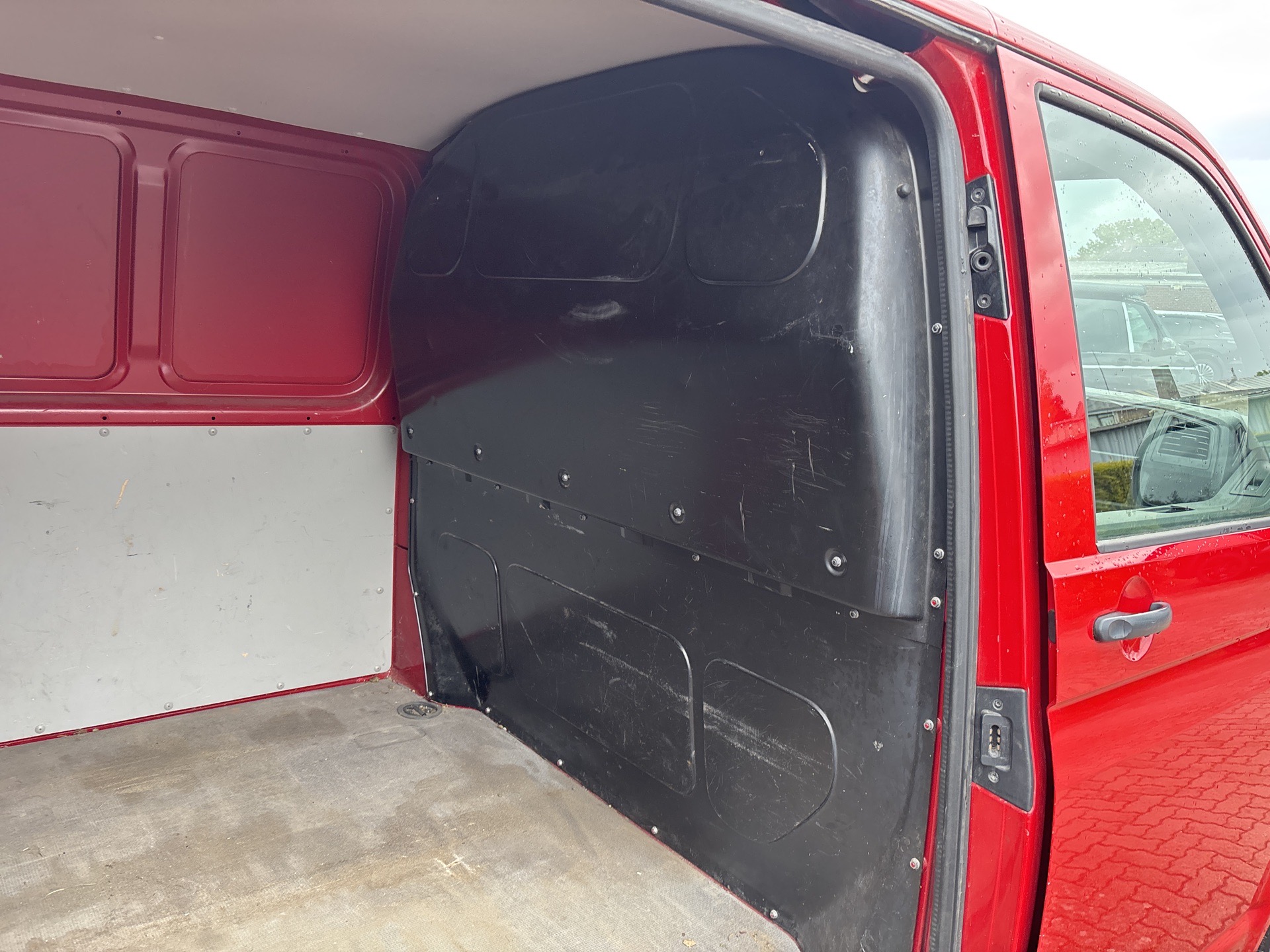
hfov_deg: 67.3
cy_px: 476
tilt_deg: -5.8
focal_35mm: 26
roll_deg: -3.6
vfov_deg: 53.1
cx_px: 635
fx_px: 954
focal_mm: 5.96
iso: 64
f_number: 1.6
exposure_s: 1/121
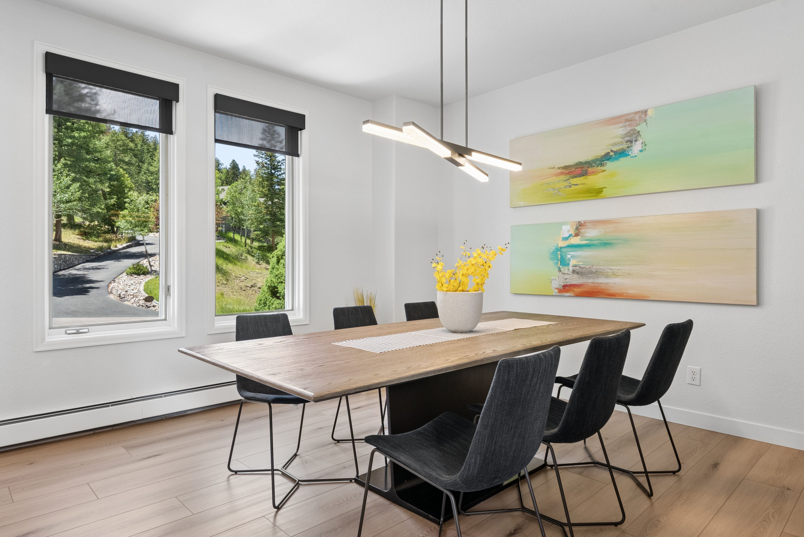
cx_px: 402
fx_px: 469
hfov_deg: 81.2
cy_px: 268
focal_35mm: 21
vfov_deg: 59.6
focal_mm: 21
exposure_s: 1/60
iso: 800
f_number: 8
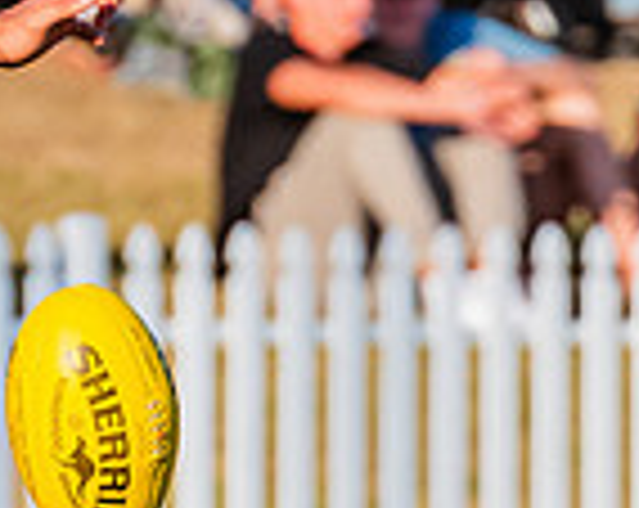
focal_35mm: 2680
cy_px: 188
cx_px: -138
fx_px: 50580
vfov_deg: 0.6
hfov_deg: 0.7
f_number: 9
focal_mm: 420
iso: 800
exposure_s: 1/1250
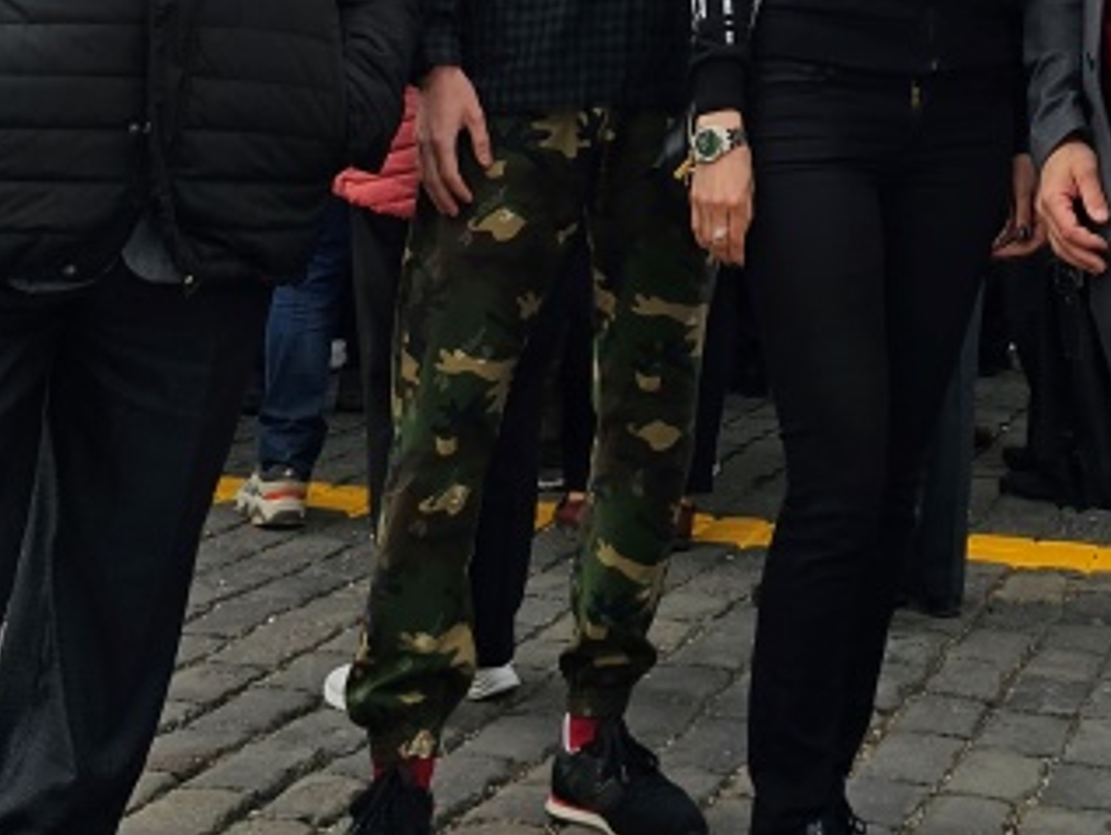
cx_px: 1073
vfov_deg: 17.9
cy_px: -395
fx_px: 2377
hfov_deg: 25.2
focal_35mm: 74
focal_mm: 6.3
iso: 20
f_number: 1.7
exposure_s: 1/1064
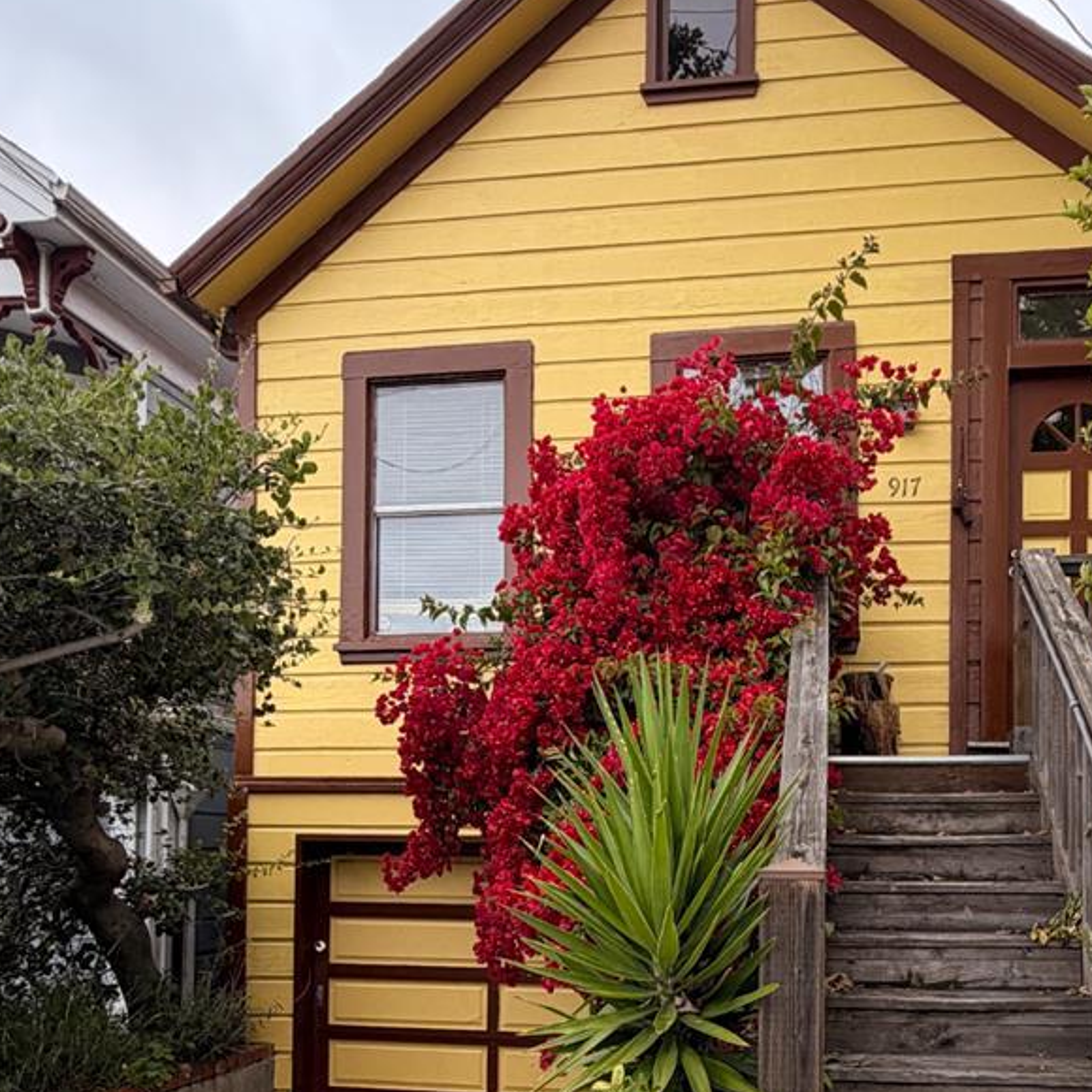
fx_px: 1142
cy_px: 843
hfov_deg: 50.5
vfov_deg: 48.7
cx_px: 698
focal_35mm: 32
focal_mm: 2.22
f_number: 2.2
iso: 40
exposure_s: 1/574
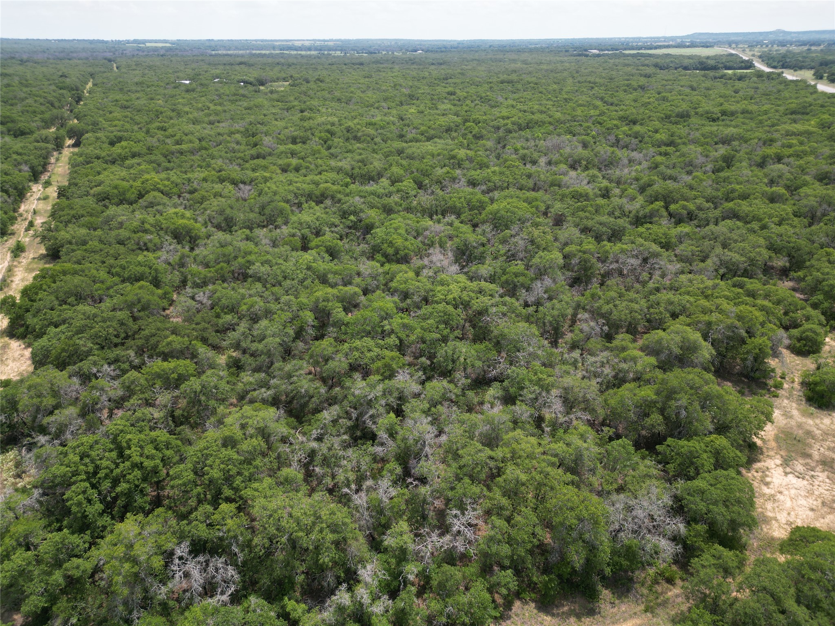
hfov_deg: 71.6
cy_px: 313
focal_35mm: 24
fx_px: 579
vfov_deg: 56.8
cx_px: 418
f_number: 1.7
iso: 200
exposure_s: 1/2500
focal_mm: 6.72
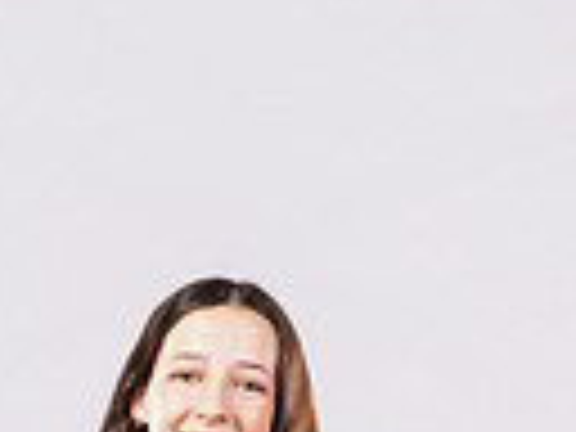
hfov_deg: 8.4
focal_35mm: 236
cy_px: 994
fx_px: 3927
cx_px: 68
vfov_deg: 6.1
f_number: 8
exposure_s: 1/200
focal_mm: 70
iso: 125
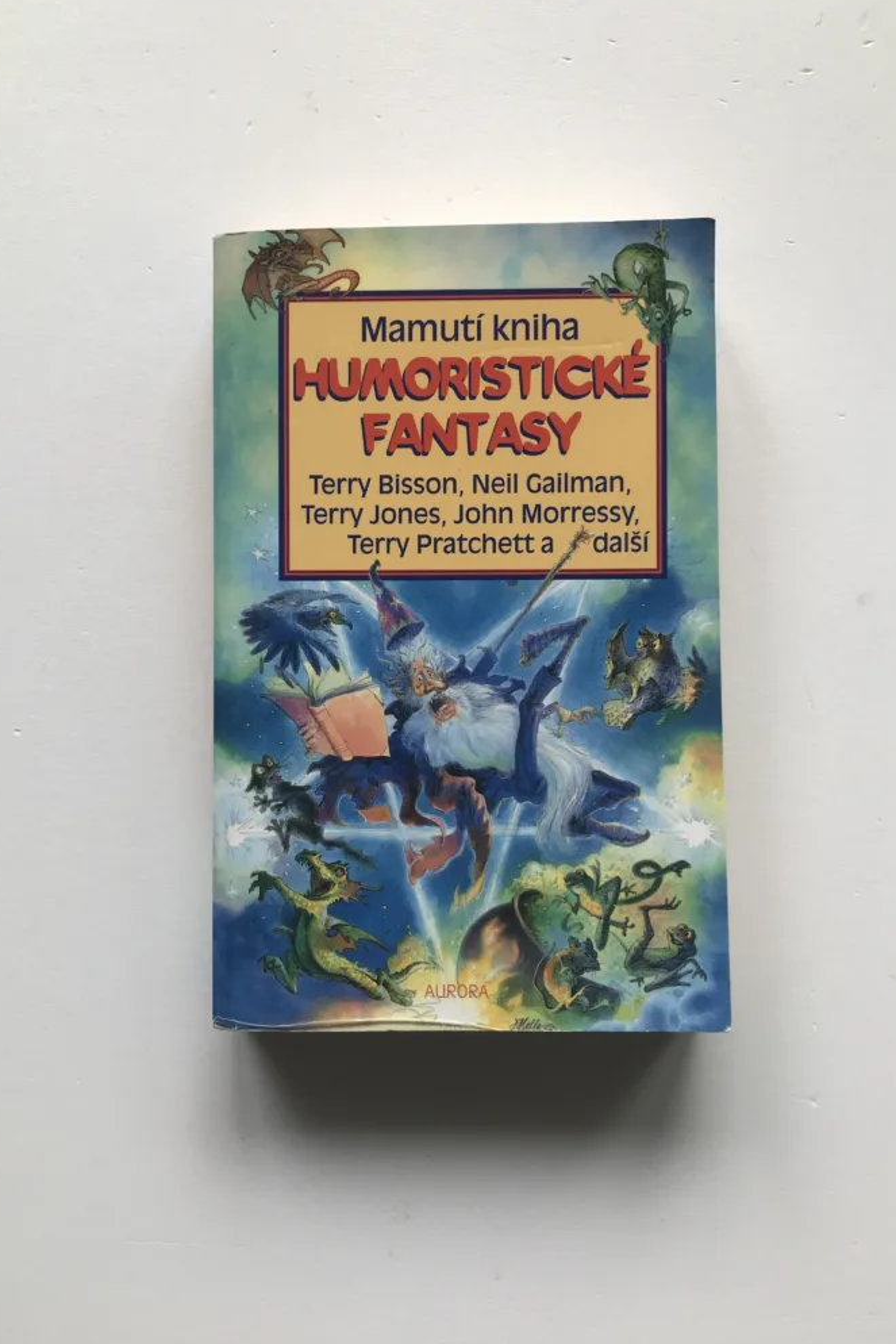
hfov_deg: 43.6
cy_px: 654
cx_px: 434
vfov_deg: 61.9
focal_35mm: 30
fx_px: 1120
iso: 20
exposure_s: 1/123
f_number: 1.8
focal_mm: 3.99
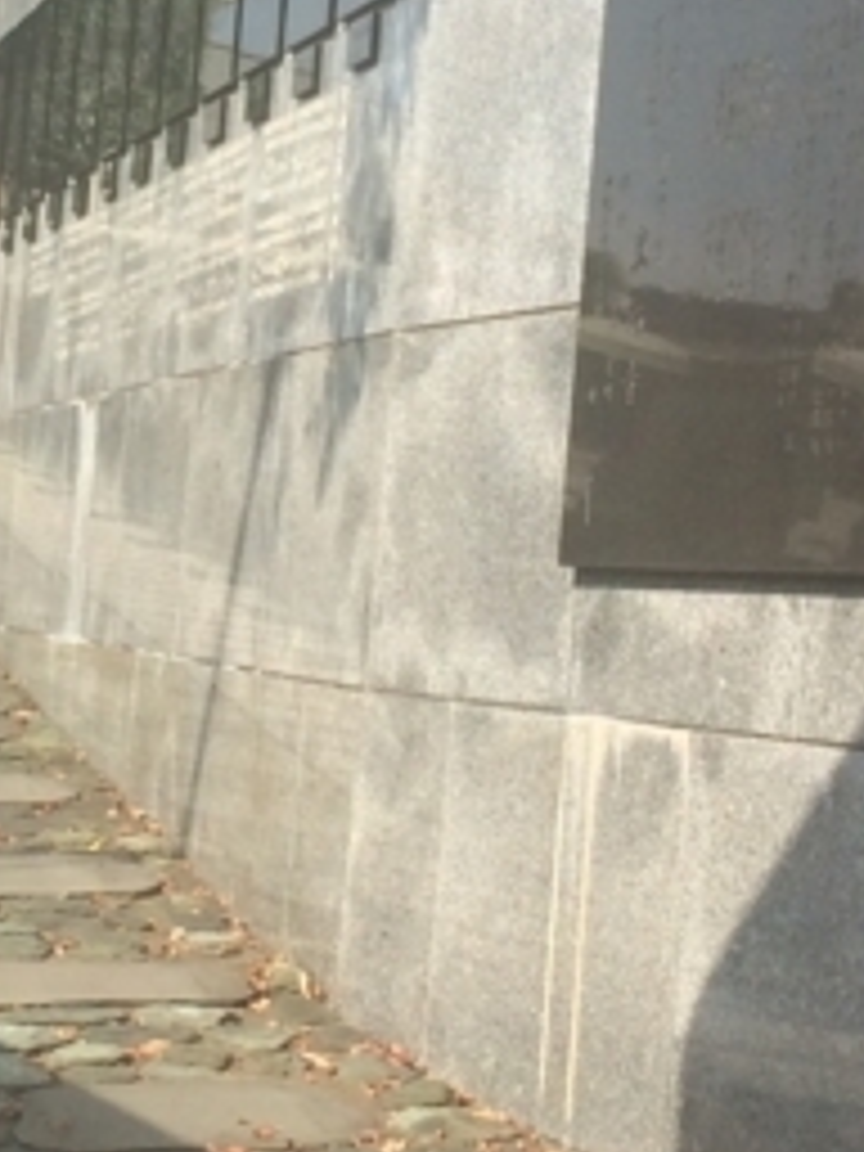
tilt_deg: +3.2
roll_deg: -0.5
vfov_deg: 16.8
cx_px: 202
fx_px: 3860
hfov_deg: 12.7
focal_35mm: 116
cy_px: 140
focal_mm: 4.15
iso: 32
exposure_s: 1/1786
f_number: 2.2
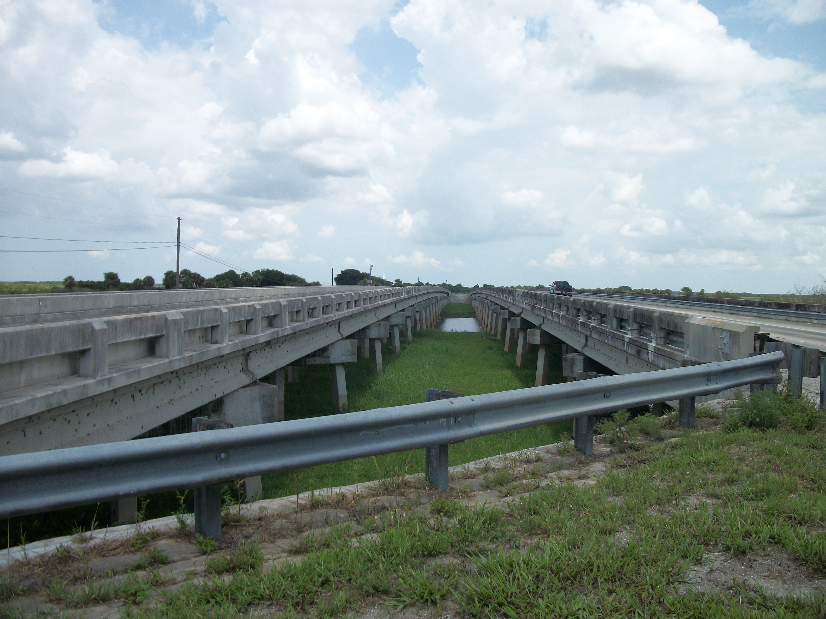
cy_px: 310
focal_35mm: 32
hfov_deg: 56.8
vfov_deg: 44.2
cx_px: 413
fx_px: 764
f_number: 8.8
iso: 80
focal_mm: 5.7
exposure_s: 1/200
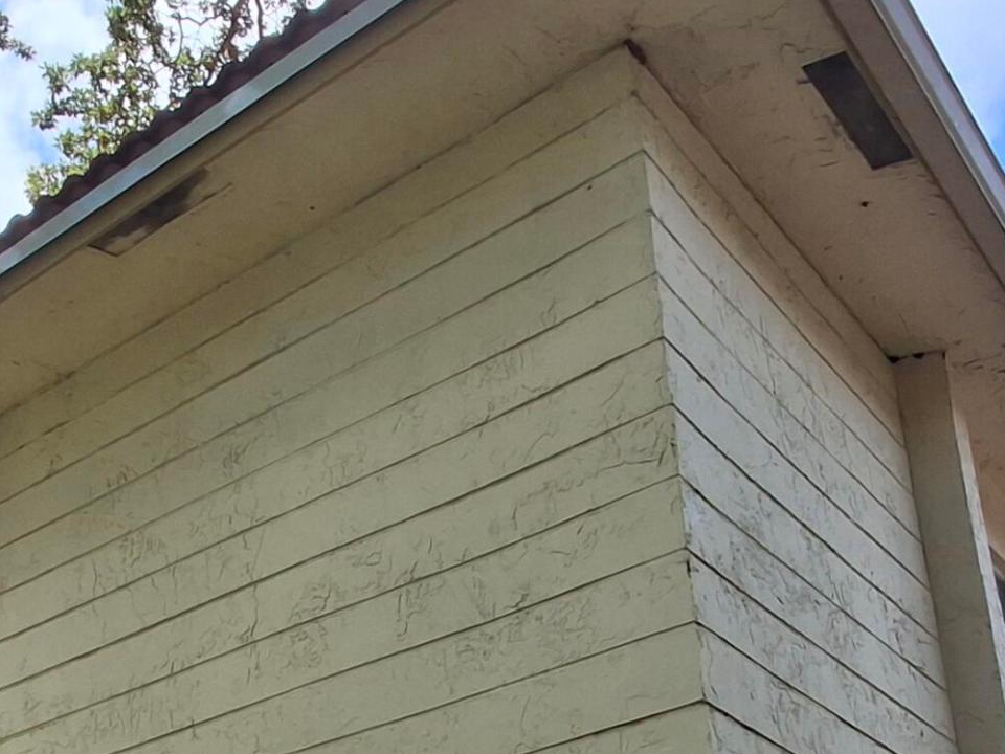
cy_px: 794
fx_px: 1394
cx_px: 476
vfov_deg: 28.0
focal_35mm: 48
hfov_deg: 39.6
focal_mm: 1.64
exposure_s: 1/1122
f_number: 2.2
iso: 40
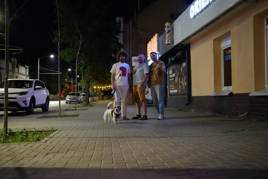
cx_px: 134
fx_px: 260
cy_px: 90
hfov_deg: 54.4
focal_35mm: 35
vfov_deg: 37.8
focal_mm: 35
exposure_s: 1/160
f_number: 3.2
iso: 12800
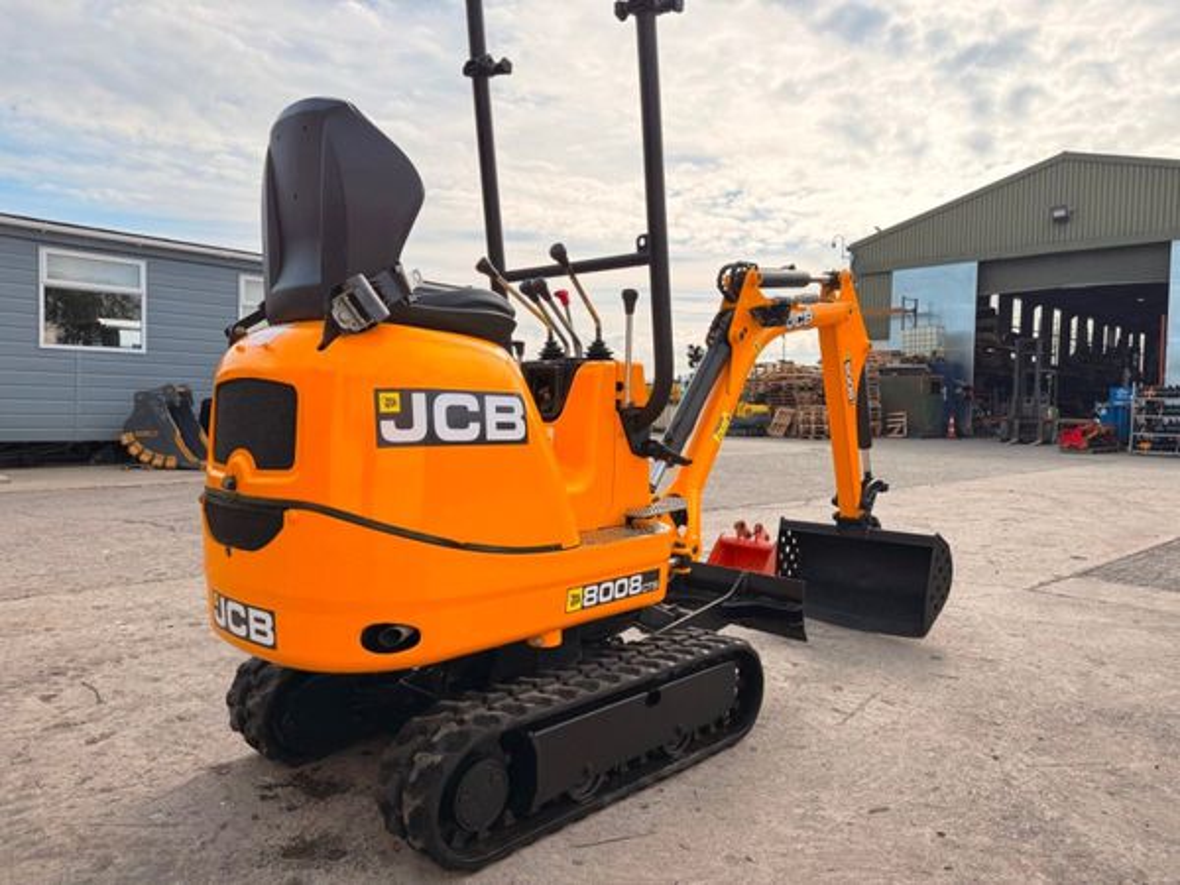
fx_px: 818
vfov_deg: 56.8
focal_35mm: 24
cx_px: 590
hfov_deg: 71.6
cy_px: 442
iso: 100
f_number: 1.78
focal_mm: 6.76
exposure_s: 1/2703
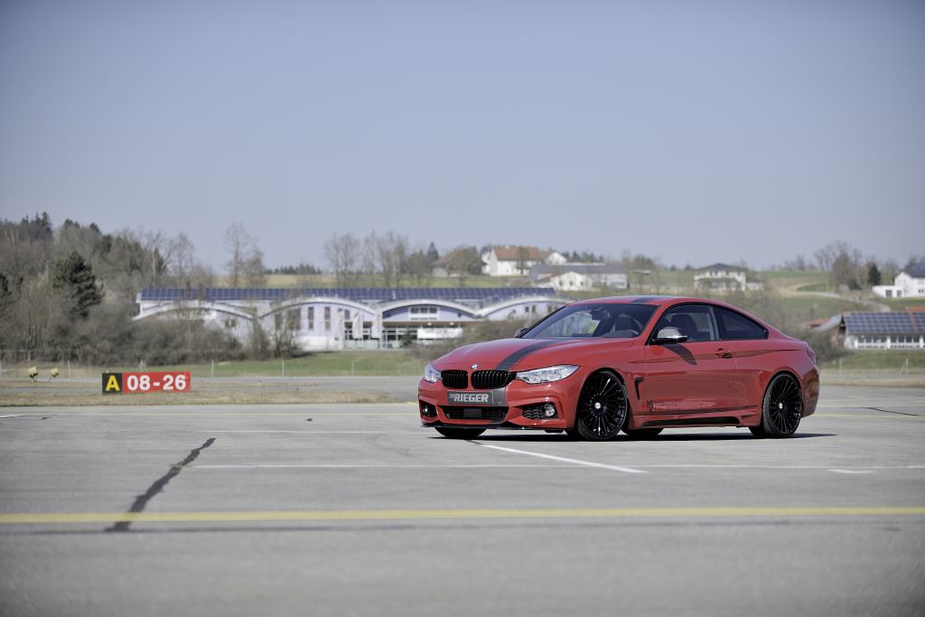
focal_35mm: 102
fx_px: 2621
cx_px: 462
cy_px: 308
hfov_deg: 20.0
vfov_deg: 13.4
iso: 250
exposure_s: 1/3200
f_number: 2.8
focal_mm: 102
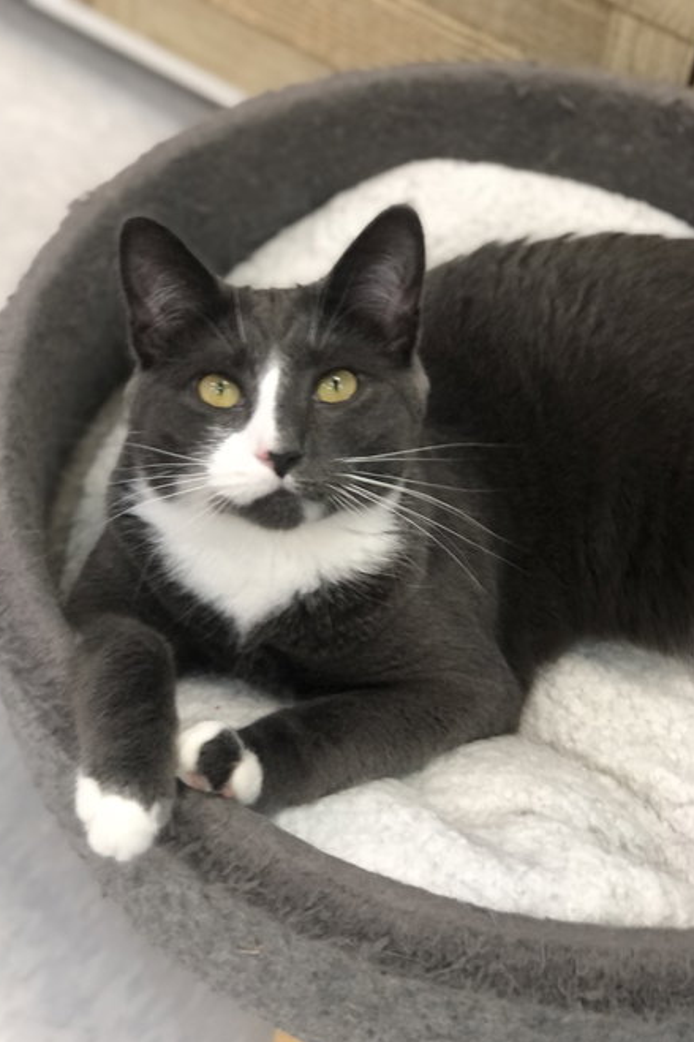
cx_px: 321
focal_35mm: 60
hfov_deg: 22.6
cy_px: 526
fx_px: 1736
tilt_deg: -50.3
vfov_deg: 33.4
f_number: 2.8
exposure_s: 1/30
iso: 200
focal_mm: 6.6
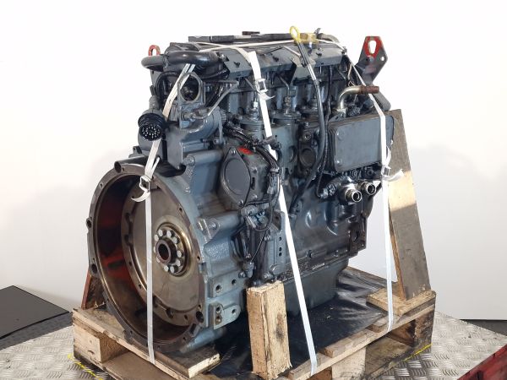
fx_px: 337
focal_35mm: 23
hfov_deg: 73.9
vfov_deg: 58.9
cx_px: 254
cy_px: 190
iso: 100
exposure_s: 1/50
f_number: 1.8
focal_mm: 6.4
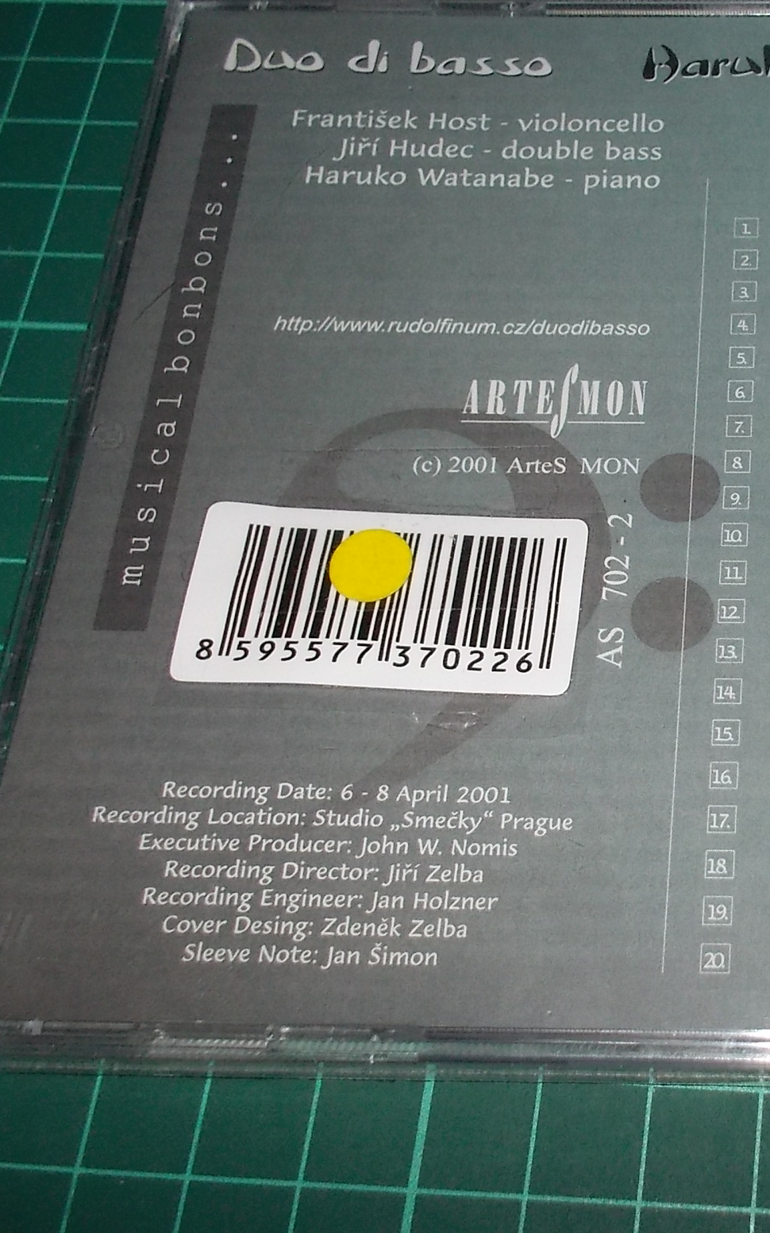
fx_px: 1511
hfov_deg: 26.8
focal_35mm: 45
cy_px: 591
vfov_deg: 44.4
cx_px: 792
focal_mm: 4.1
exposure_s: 1/30
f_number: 3.3
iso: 200
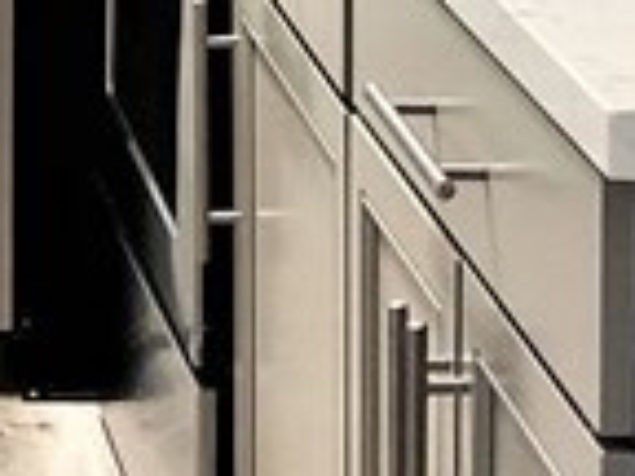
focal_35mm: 199
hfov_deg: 9.6
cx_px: -370
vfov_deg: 7.2
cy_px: -397
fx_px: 3650
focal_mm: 3.99
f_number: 1.8
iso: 50
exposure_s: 1/15
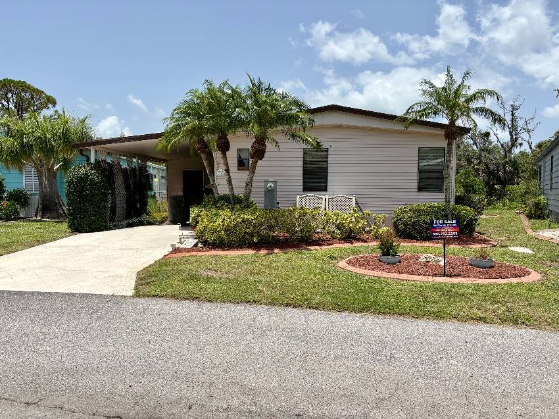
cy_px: 210
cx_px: 280
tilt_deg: -2.7
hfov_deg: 67.3
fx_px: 420
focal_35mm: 26
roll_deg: -0.3
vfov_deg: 53.0
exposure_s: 1/4608
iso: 50
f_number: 1.6
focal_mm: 5.96
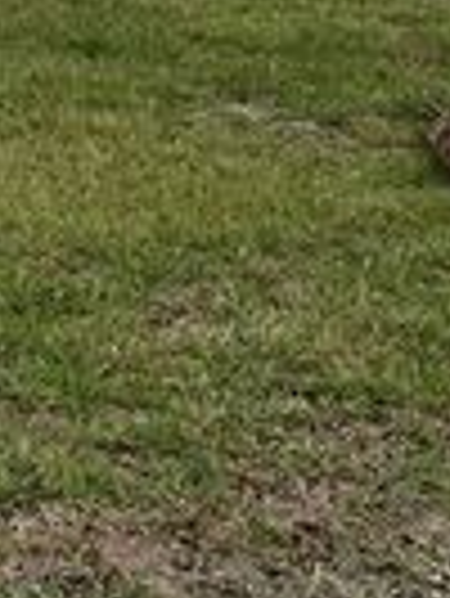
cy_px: -308
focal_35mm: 130
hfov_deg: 10.4
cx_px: -468
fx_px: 2250
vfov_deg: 14.2
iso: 32
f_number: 1.8
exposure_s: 1/4444
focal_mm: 4.25
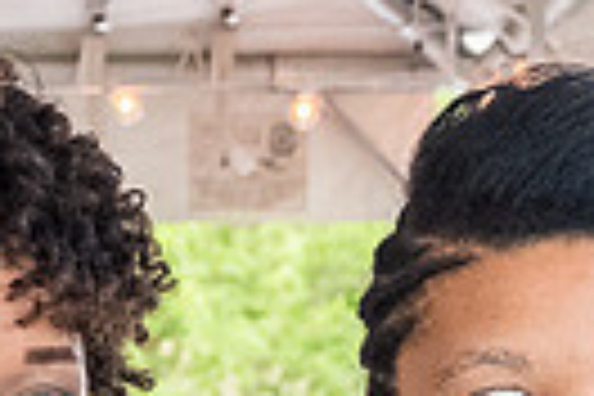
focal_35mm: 197
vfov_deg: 6.8
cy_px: 758
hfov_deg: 10.4
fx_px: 3250
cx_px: 274
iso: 3200
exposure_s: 1/500
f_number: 4
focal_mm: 30.2
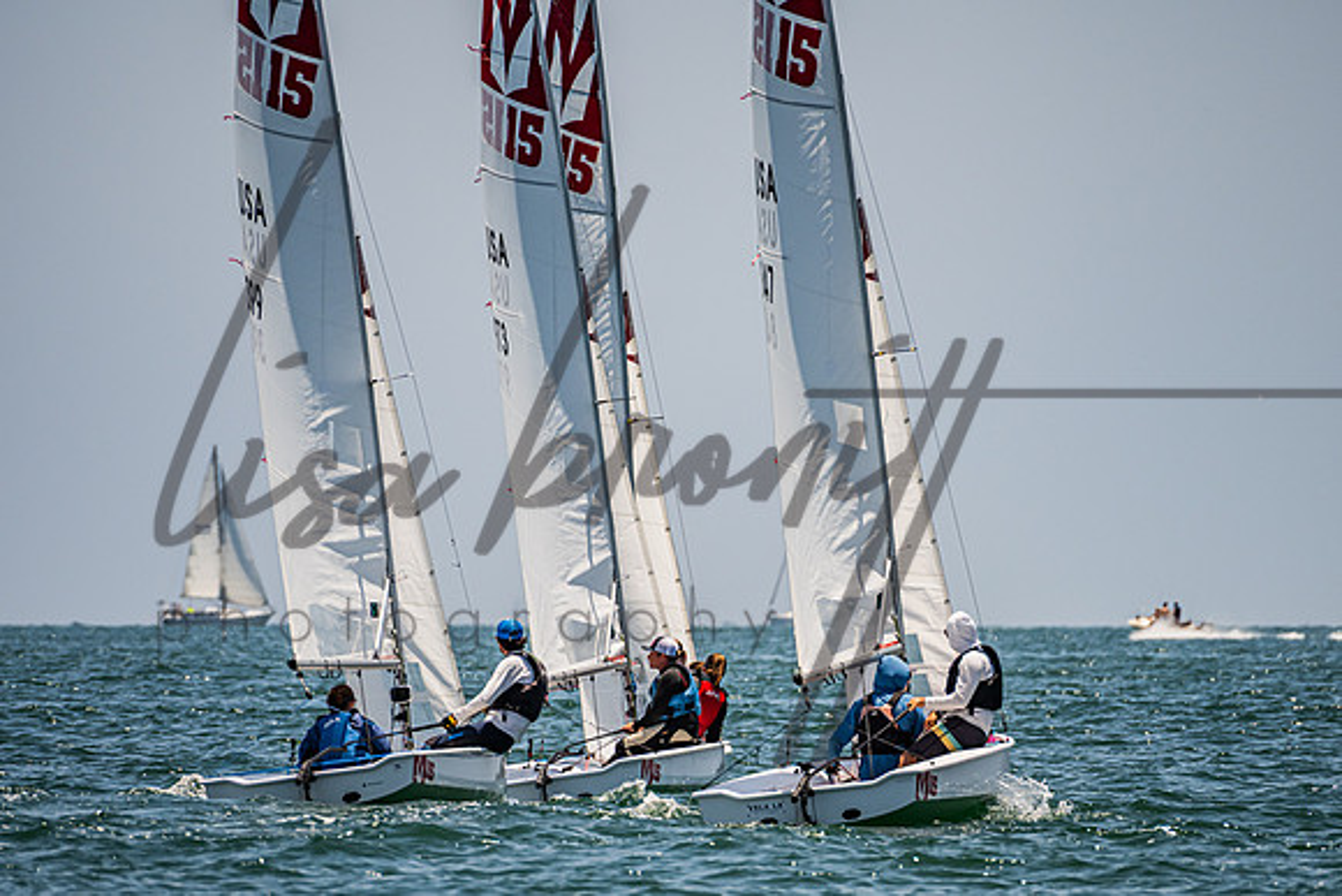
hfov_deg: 3.8
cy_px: 575
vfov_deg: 2.5
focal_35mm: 548
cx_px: 649
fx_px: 20446
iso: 400
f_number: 8
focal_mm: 400
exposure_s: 1/2000
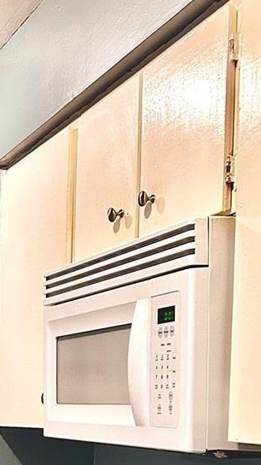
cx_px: -98
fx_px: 984
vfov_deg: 25.2
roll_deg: -1.0
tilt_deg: -4.1
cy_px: 469
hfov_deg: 14.4
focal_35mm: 80
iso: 320
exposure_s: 1/60
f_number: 1.5
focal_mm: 5.7
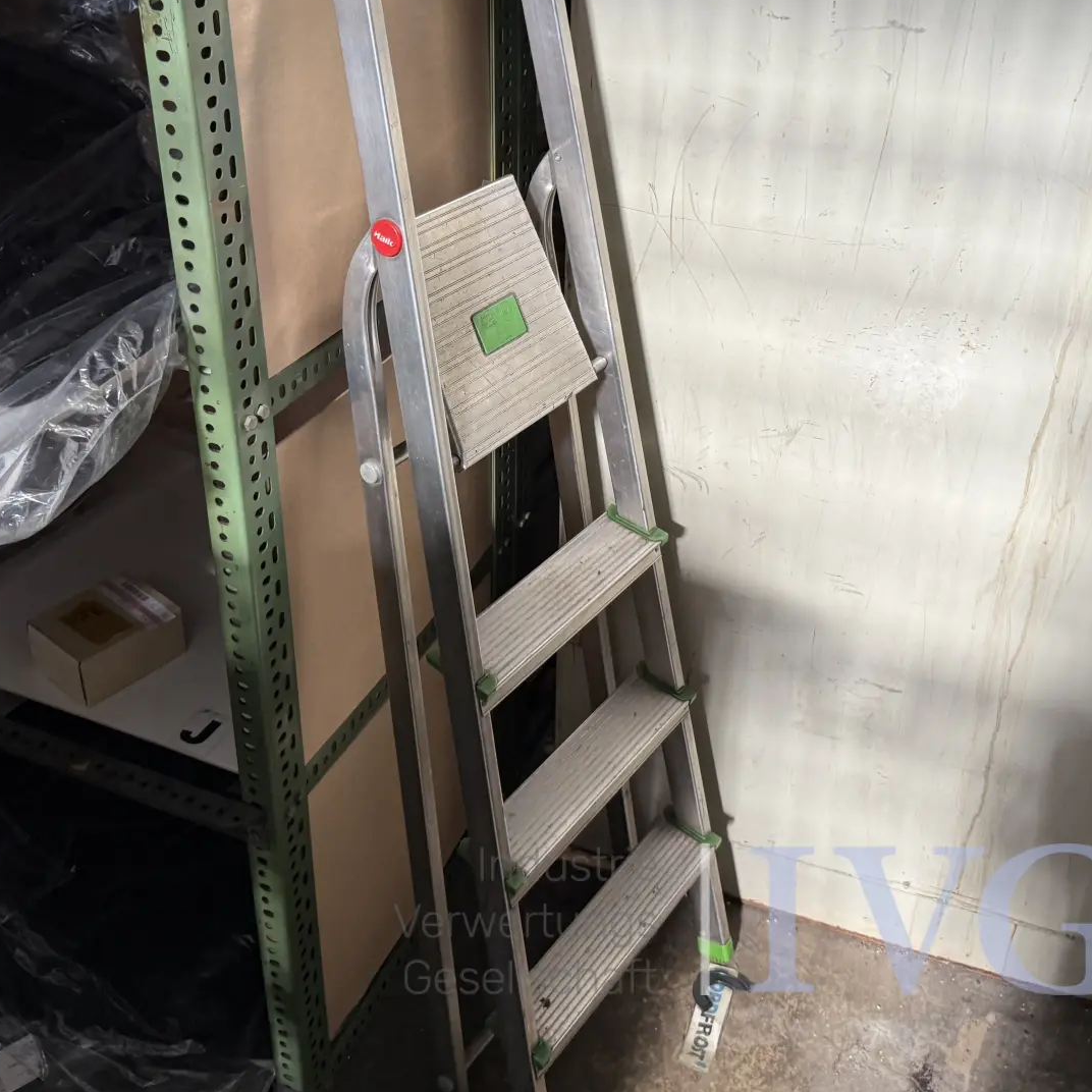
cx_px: 539
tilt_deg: -26.4
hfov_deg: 43.9
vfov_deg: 43.5
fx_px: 1356
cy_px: 408
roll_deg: -0.5
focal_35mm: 38
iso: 200
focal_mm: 6.76
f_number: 1.78
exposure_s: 1/81
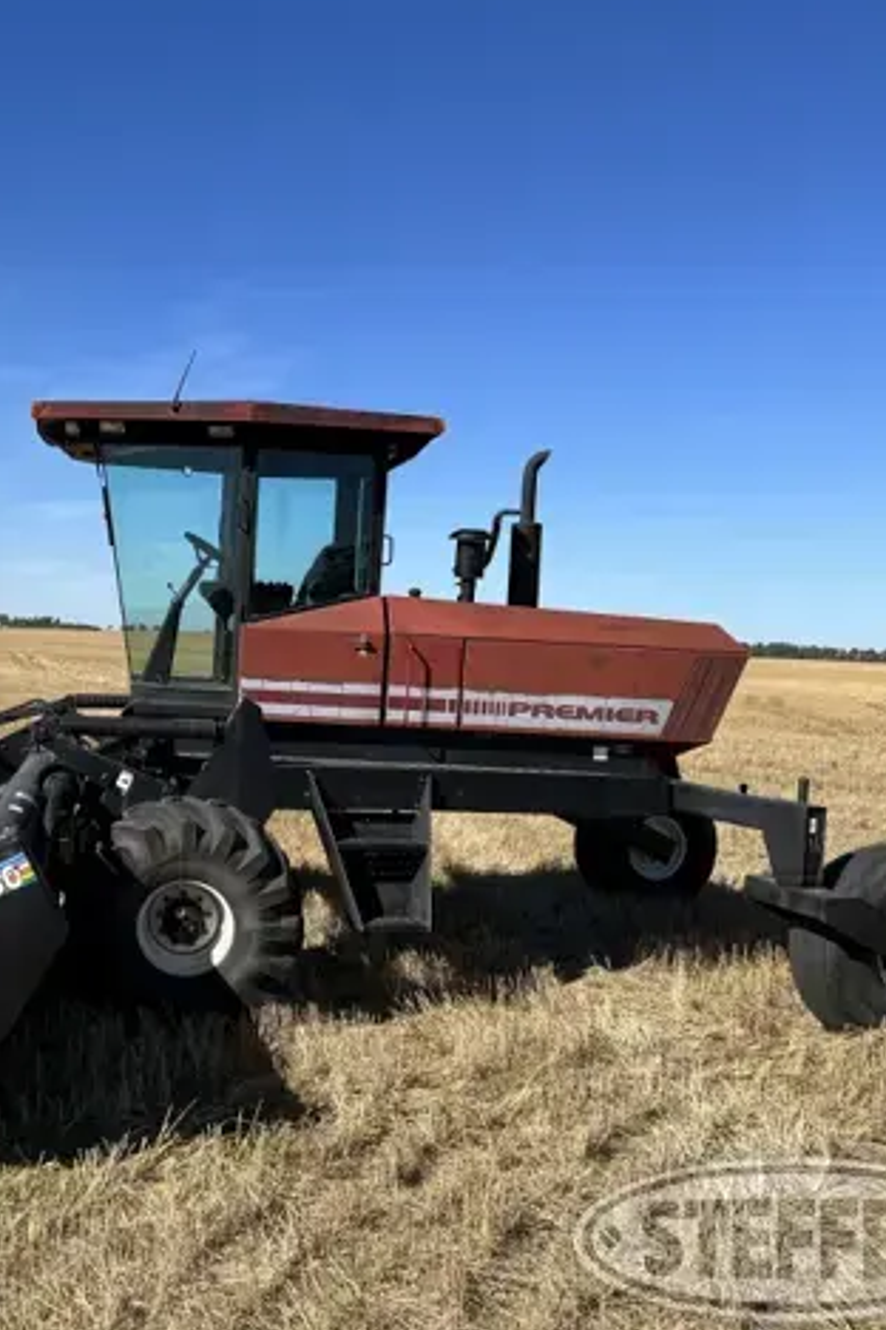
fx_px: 1366
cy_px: 671
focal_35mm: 37
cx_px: 168
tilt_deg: -3.9
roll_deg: -2.0
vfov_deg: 51.9
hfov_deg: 34.7
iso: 50
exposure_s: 1/4831
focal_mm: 5.7
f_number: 1.5
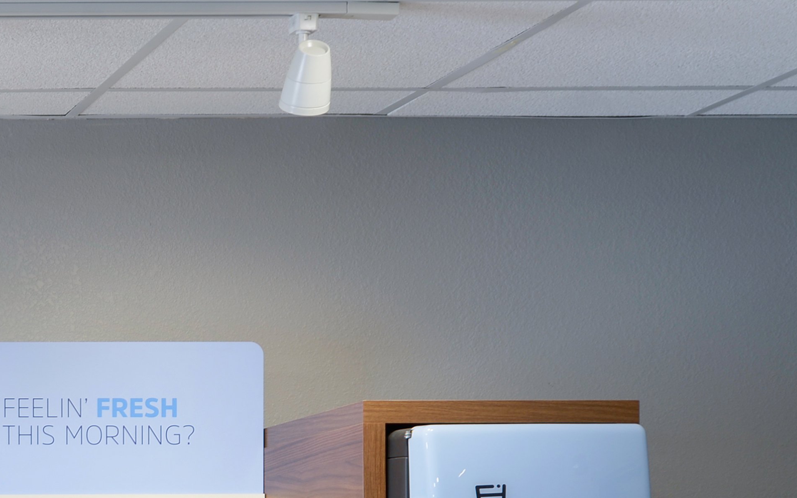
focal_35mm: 94
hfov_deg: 19.2
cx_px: -417
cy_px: 881
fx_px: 2042
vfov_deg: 12.7
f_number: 8
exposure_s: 1/6
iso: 100
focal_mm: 24
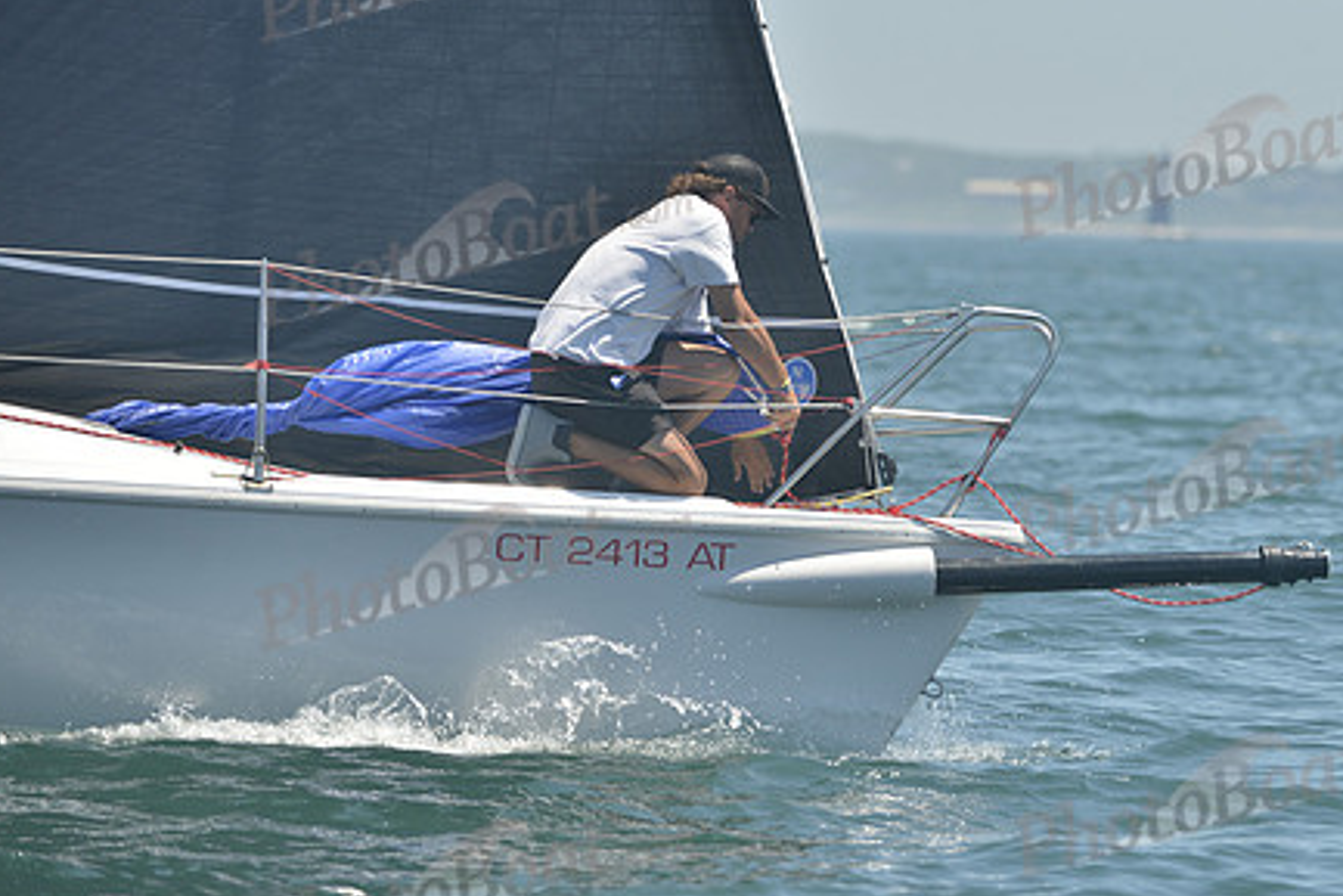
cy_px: 364
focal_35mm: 295
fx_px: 11008
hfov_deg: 7.0
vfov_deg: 4.7
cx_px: 856
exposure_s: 1/1000
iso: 280
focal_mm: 220
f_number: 5.6
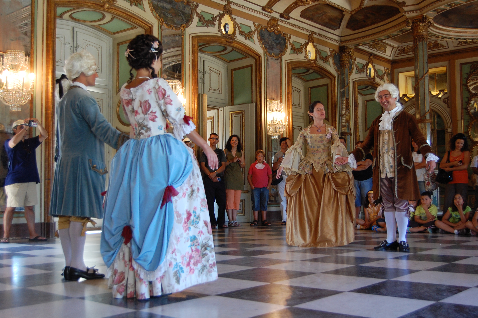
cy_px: 159
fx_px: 597
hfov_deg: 43.6
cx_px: 239
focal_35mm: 45
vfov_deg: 29.8
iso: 640
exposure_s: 1/30
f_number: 4.2
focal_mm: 30
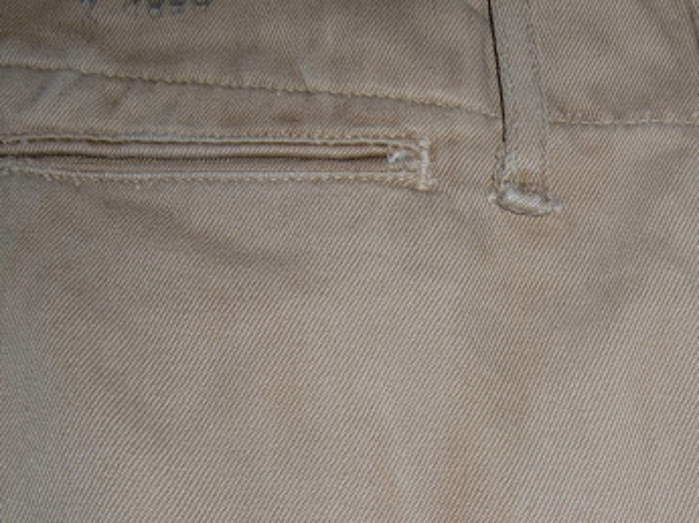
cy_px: 359
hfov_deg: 36.5
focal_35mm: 52
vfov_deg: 27.8
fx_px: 1049
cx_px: 456
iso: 64
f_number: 7
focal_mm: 4.9
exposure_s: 1/60
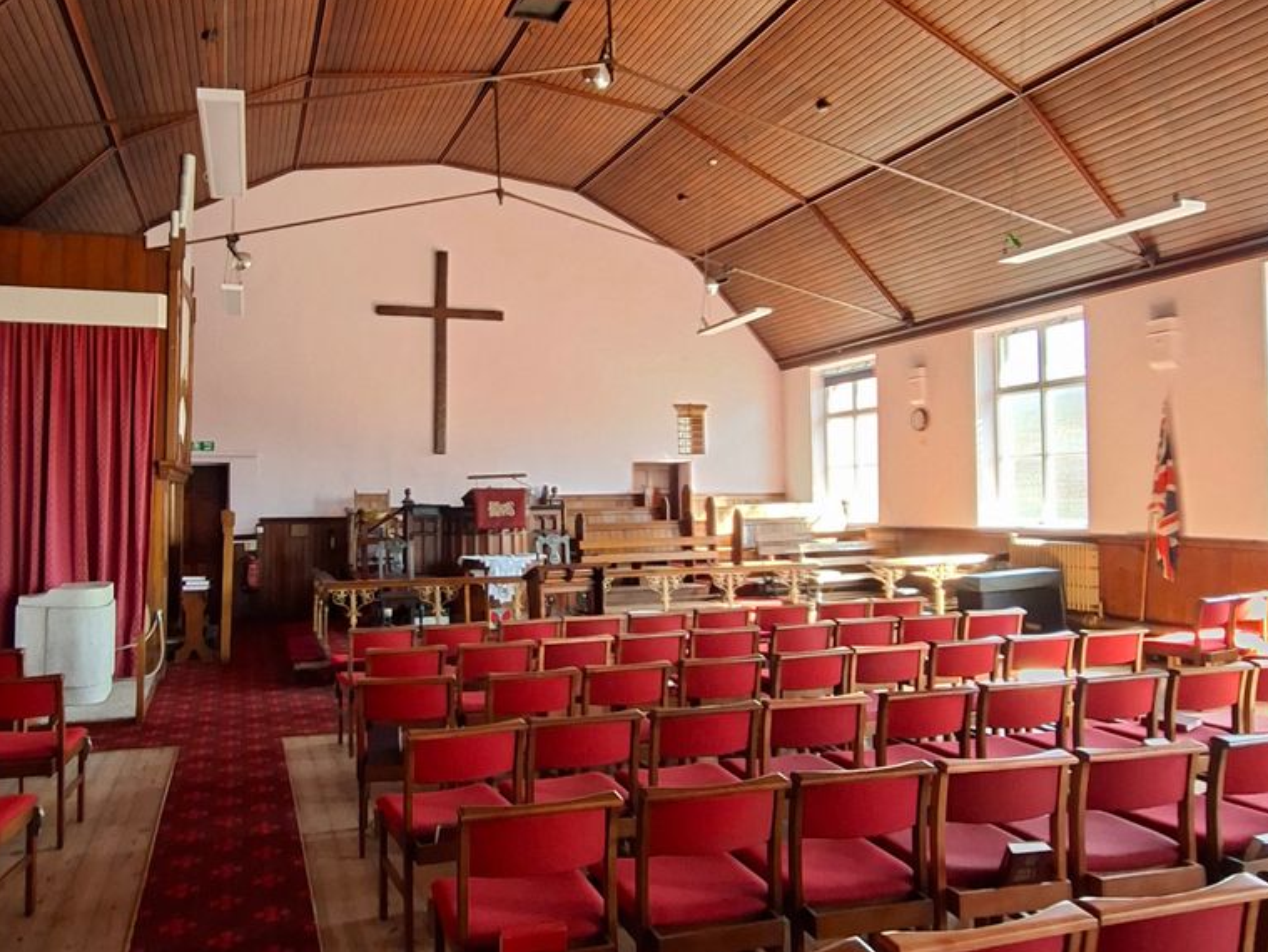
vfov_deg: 68.7
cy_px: 445
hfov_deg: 84.0
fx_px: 696
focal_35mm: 19
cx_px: 536
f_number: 2.2
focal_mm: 1.74
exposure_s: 1/33
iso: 160
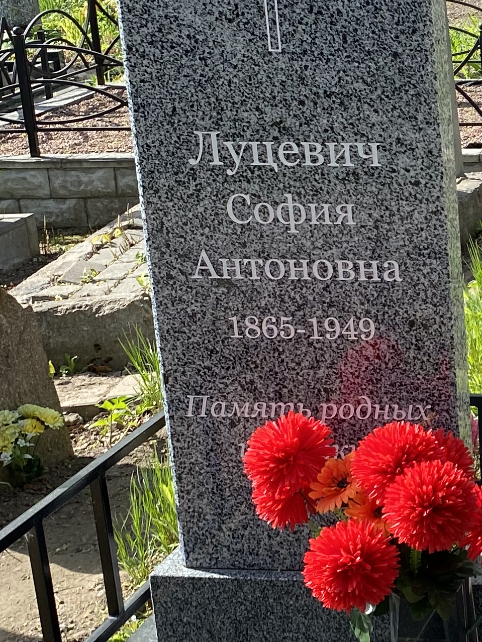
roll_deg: +0.8
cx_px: 758
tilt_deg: -16.2
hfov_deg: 16.2
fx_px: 1522
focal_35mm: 82
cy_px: 292
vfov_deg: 23.8
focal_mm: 4.25
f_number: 1.8
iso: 32
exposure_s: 1/810
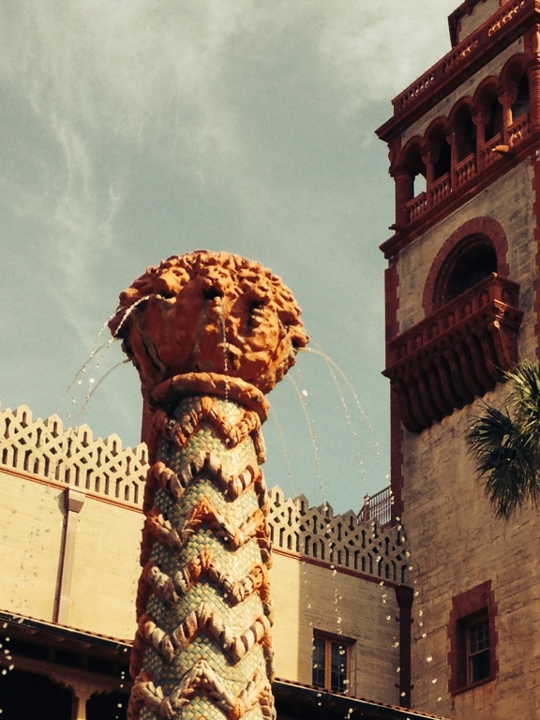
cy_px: 569
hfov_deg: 16.7
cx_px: 424
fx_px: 1830
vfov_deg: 22.0
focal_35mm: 88
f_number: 2.4
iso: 50
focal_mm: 4.12
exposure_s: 1/1085
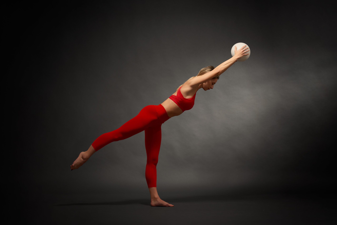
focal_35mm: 70
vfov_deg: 19.5
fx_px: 656
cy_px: 112
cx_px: 168
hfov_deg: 28.8
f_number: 9
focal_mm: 70
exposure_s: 1/100
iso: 200
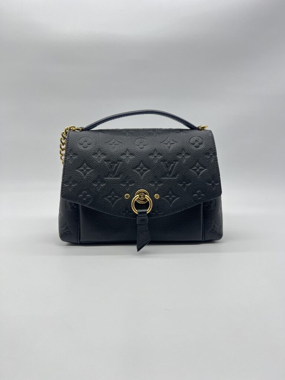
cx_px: 142
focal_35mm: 26
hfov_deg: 53.1
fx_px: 285
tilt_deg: -10.1
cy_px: 190
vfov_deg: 67.3
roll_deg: -0.8
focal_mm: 5.7
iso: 32
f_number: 1.5
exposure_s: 1/115
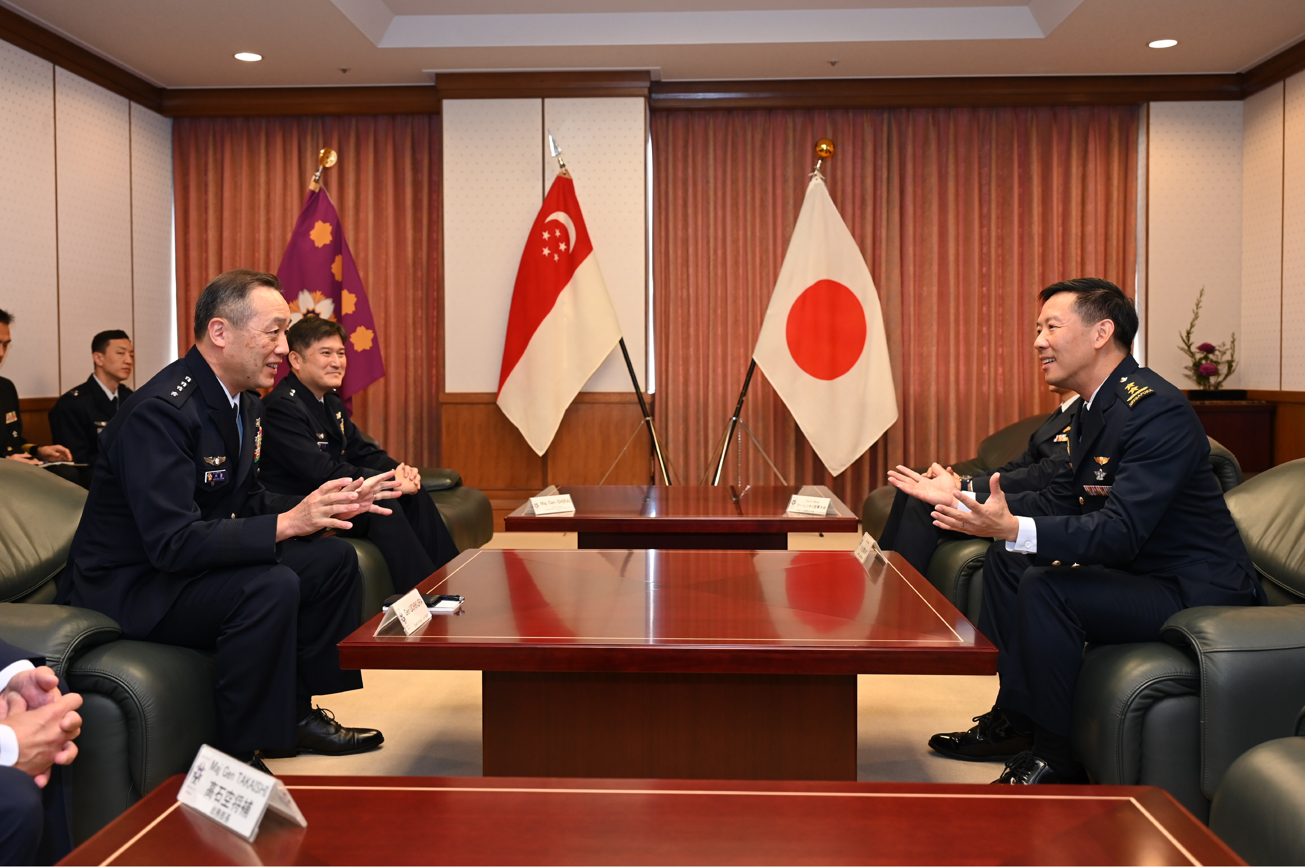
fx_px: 1159
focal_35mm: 32
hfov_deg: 58.7
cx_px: 652
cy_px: 434
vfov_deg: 41.1
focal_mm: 32
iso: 1250
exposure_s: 1/200
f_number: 4
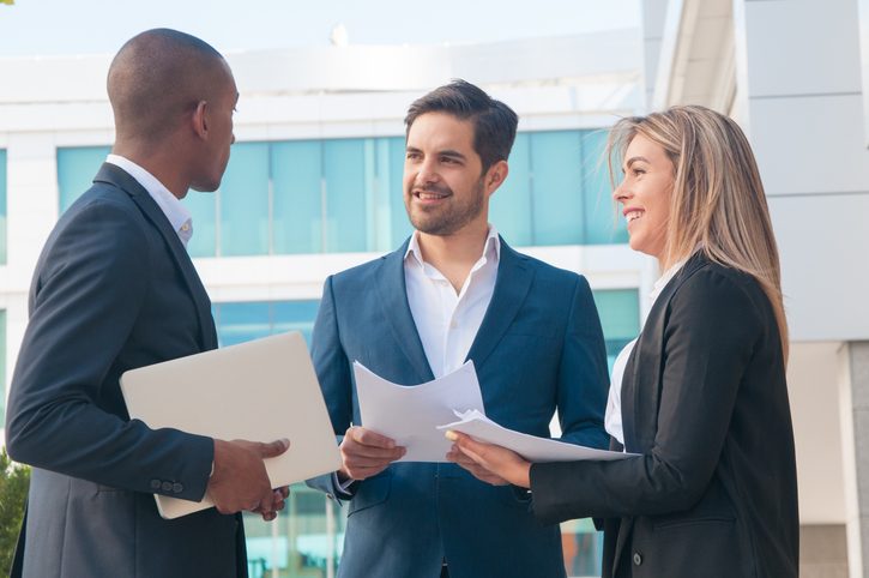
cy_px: 289
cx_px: 434
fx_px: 2388
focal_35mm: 99
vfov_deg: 13.8
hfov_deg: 20.6
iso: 200
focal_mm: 66
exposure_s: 1/125
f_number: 5.6
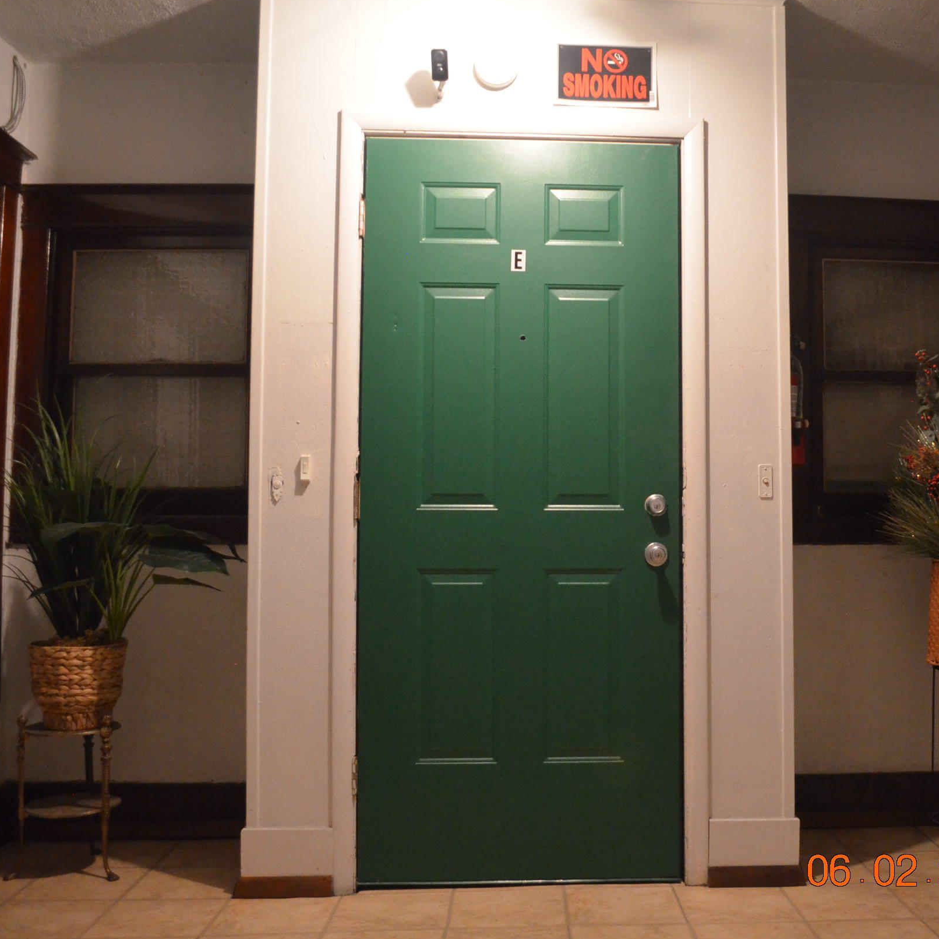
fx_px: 1074
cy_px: 467
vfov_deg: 47.2
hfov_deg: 46.9
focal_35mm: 35
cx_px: 580
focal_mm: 18
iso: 3200
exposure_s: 1/30
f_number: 3.5
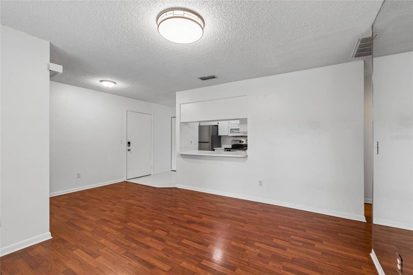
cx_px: 206
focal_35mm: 15
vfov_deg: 77.3
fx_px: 172
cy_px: 138
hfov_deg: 100.4
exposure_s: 1/8
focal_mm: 10
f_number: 7.1
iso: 100
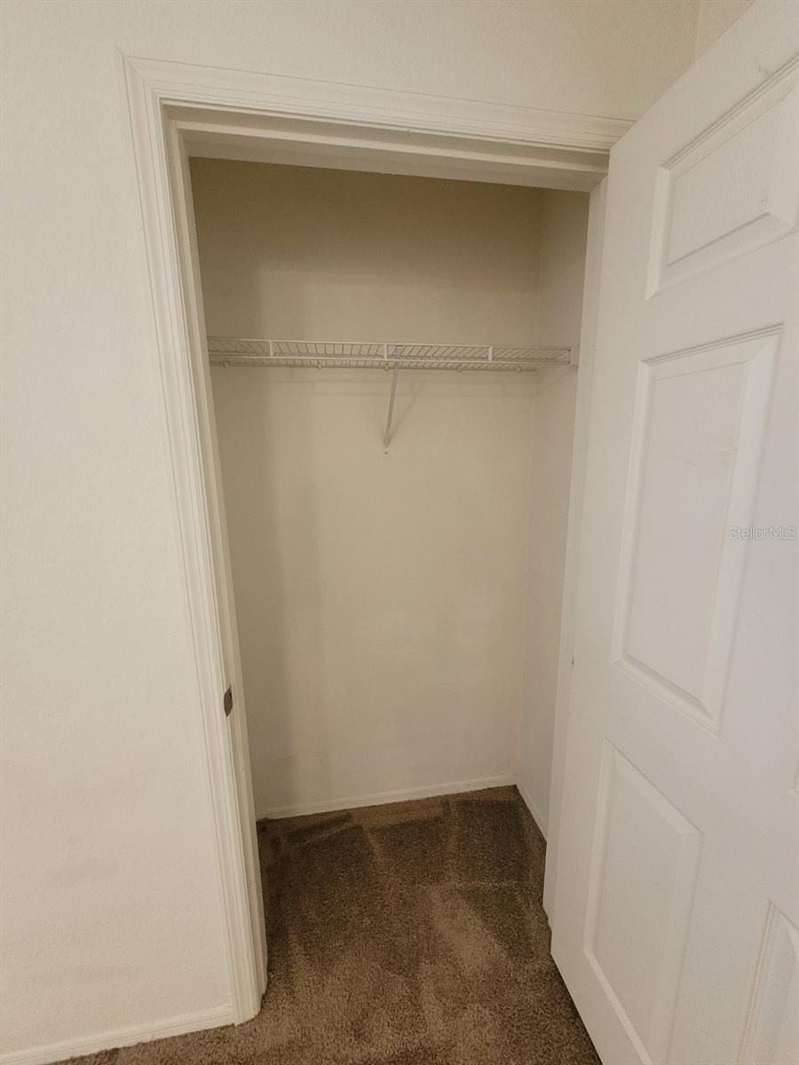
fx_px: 400
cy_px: 532
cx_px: 400
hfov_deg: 89.9
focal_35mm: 13
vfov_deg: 106.2
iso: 400
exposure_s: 1/40
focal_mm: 1.74
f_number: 2.2
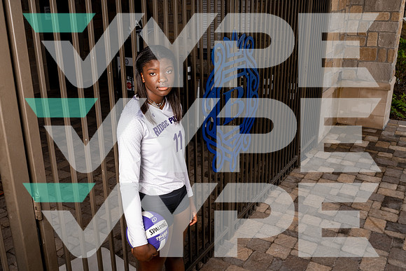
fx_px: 406
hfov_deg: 53.1
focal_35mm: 36
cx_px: 203
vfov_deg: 36.9
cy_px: 136
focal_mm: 36
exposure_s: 1/200
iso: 250
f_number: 9
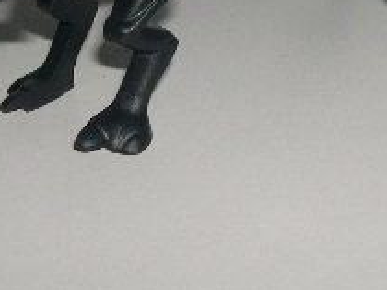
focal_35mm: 116
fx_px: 1295
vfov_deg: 12.5
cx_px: 216
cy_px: -24
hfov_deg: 17.0
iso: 100
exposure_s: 1/60
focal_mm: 8
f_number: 7.6
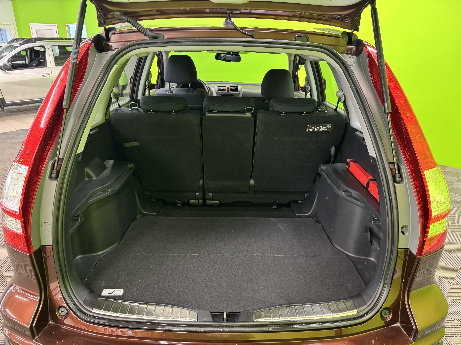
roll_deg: -0.4
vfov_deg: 56.8
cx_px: 230
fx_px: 320
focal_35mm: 24
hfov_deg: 71.6
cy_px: 172
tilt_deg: -20.8
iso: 640
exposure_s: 1/50
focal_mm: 6.76
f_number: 1.78
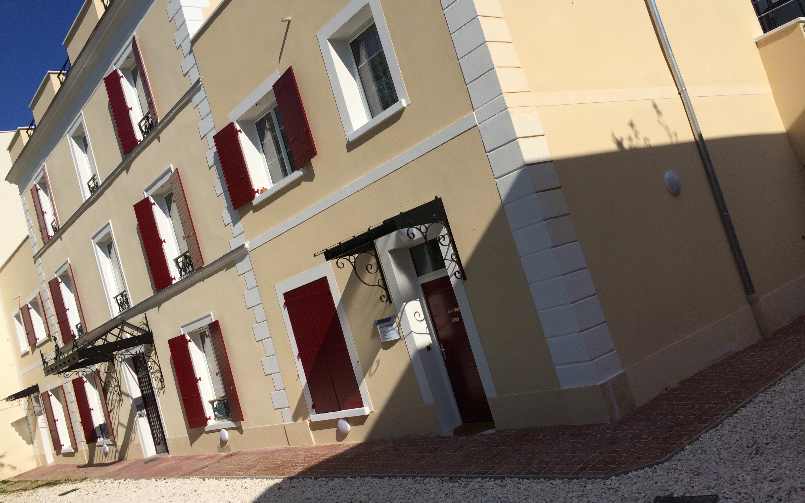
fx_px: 680
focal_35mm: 31
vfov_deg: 40.6
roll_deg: +16.4
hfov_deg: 61.2
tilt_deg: +4.7
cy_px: 237
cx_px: 404
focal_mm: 4.15
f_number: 2.2
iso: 32
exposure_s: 1/5128
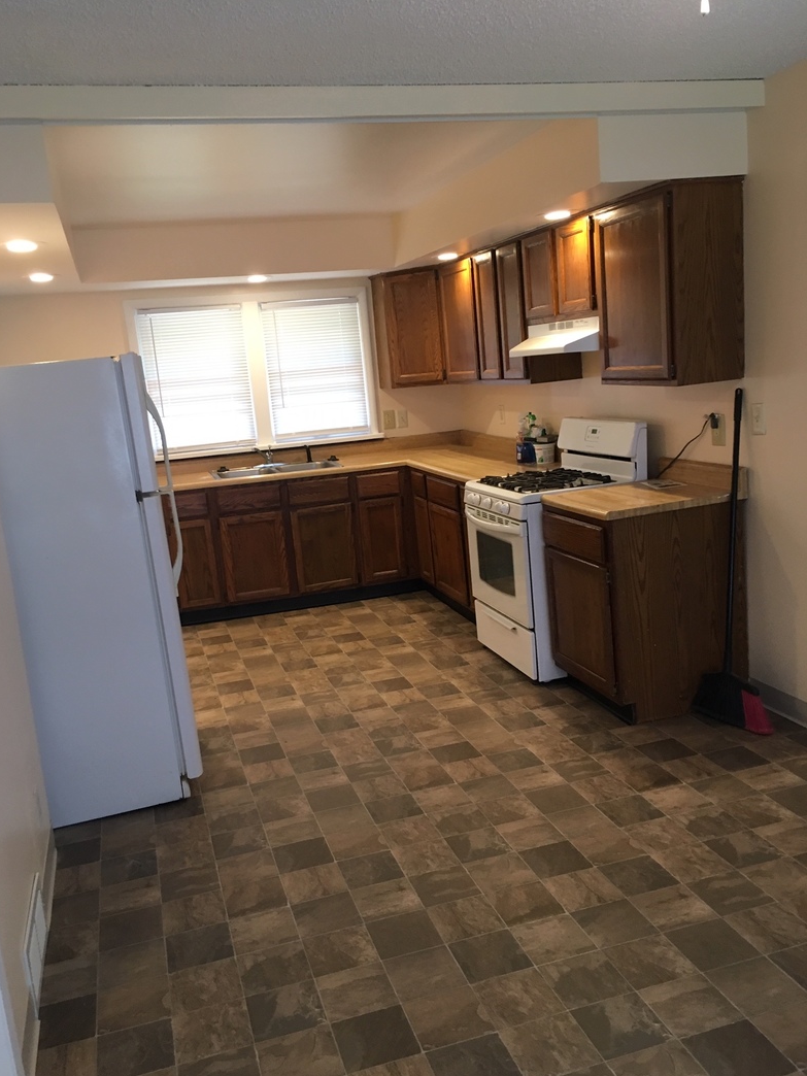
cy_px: 550
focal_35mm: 30
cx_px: 392
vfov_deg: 60.0
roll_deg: +4.8
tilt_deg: -12.6
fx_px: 933
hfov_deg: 46.8
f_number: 2.2
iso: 100
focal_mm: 4.15
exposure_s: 1/30
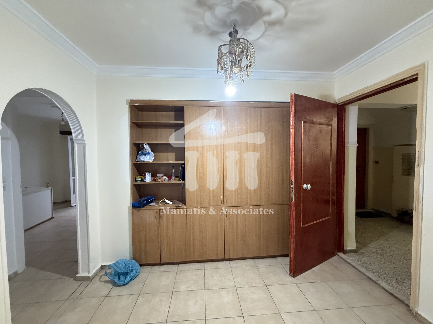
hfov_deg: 102.1
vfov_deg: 85.7
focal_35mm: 14
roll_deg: -0.2
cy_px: 162
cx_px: 216
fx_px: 175
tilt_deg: -1.1
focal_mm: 2.22
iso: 500
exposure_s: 1/50
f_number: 2.2
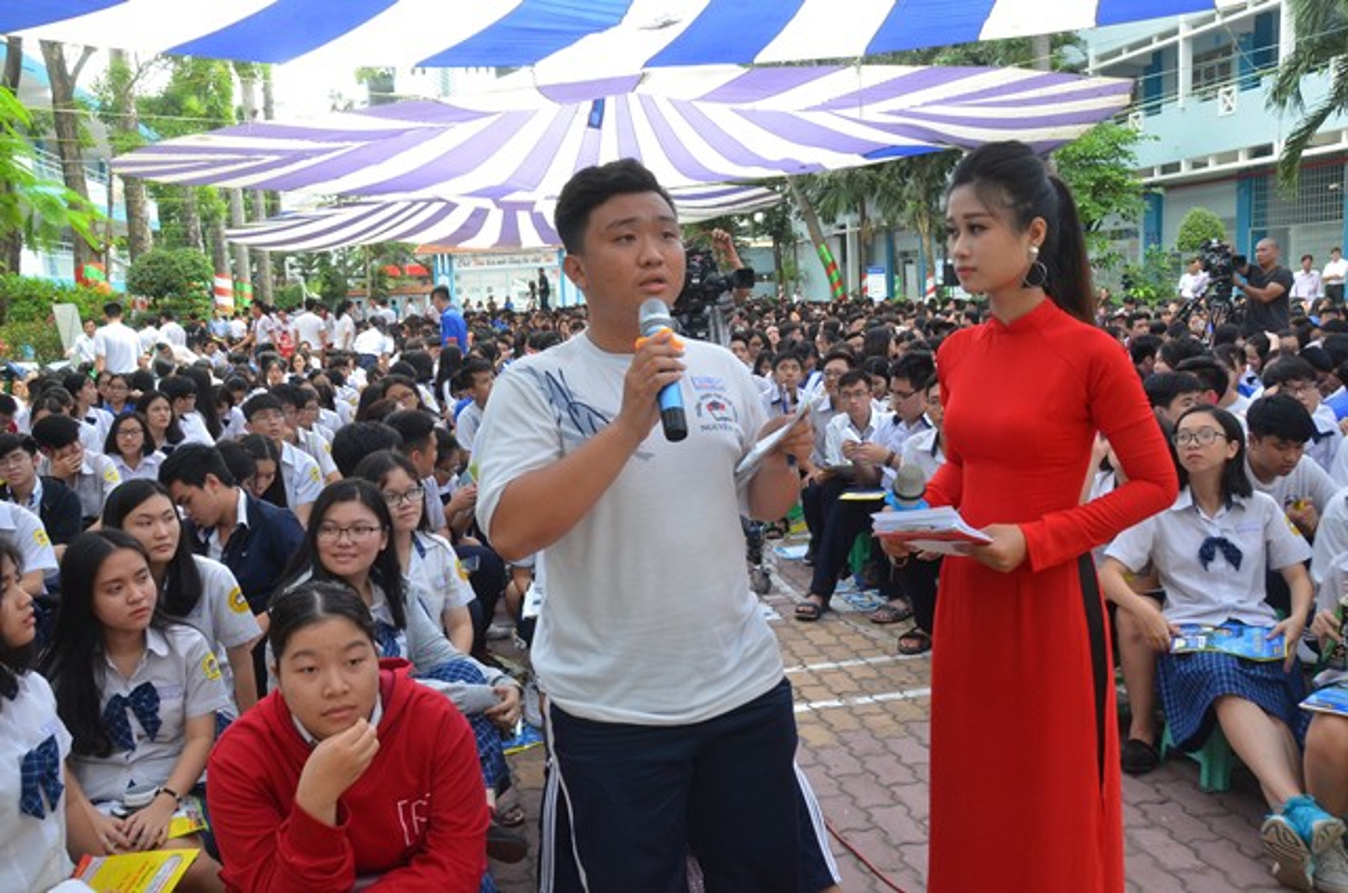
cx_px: 674
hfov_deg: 62.0
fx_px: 1121
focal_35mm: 30
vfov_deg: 43.4
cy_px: 446
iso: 800
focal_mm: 20
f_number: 8
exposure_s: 1/160
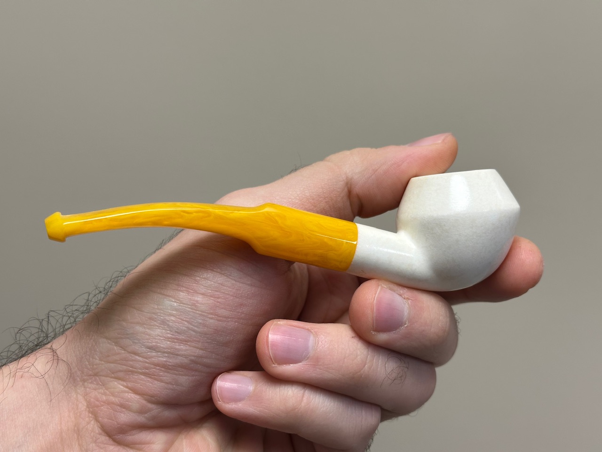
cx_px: 301
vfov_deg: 30.3
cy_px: 226
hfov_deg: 39.7
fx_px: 835
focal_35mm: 48
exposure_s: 1/100
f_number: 1.78
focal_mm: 6.86
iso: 64
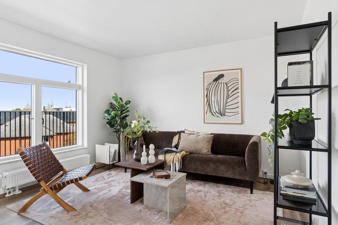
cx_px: 169
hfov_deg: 81.2
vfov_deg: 59.5
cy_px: 112
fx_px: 197
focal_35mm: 21
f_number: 8
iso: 200
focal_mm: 14
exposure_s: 1/40
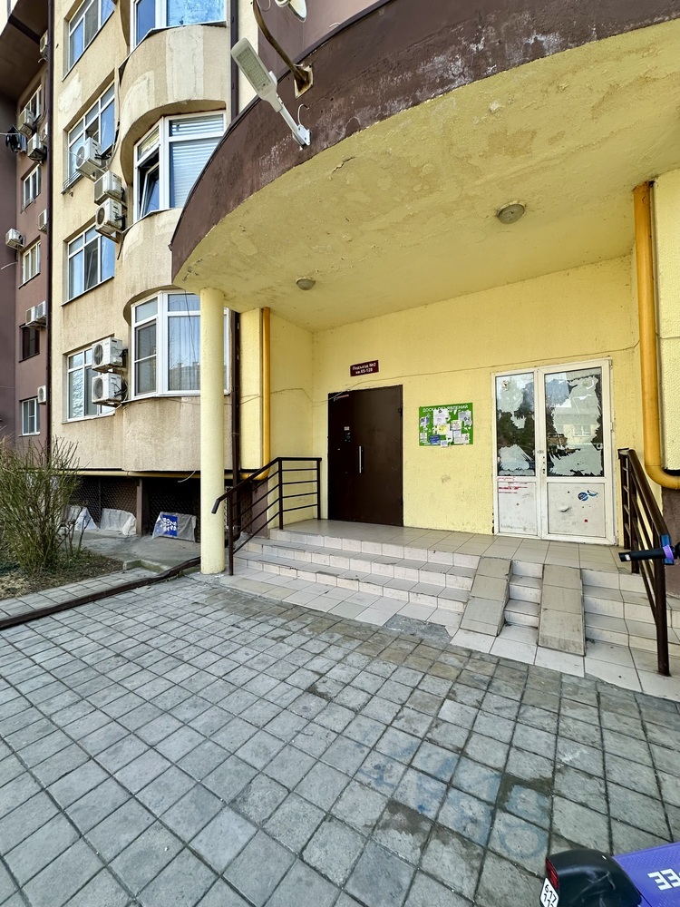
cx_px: 340
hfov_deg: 85.7
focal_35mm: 14
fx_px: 367
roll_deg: +1.1
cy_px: 454
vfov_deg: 102.1
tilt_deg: +0.9
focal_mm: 2.22
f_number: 2.2
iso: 40
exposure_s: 1/385
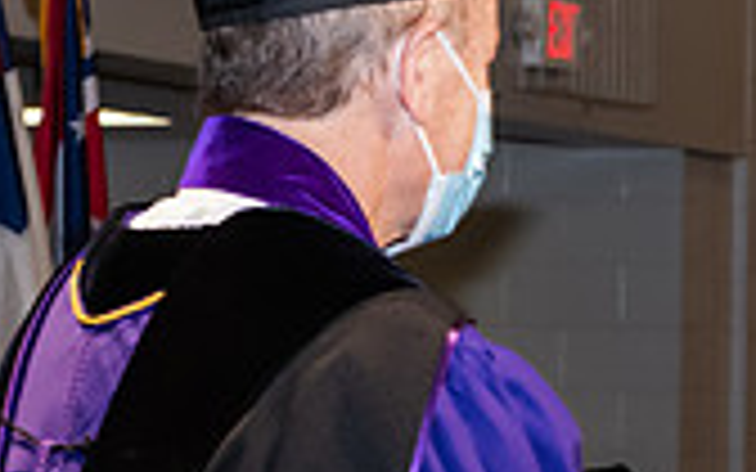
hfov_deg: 9.6
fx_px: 4492
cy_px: 578
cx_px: 756
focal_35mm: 218
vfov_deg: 6.0
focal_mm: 62
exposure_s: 1/200
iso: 1600
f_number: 6.3
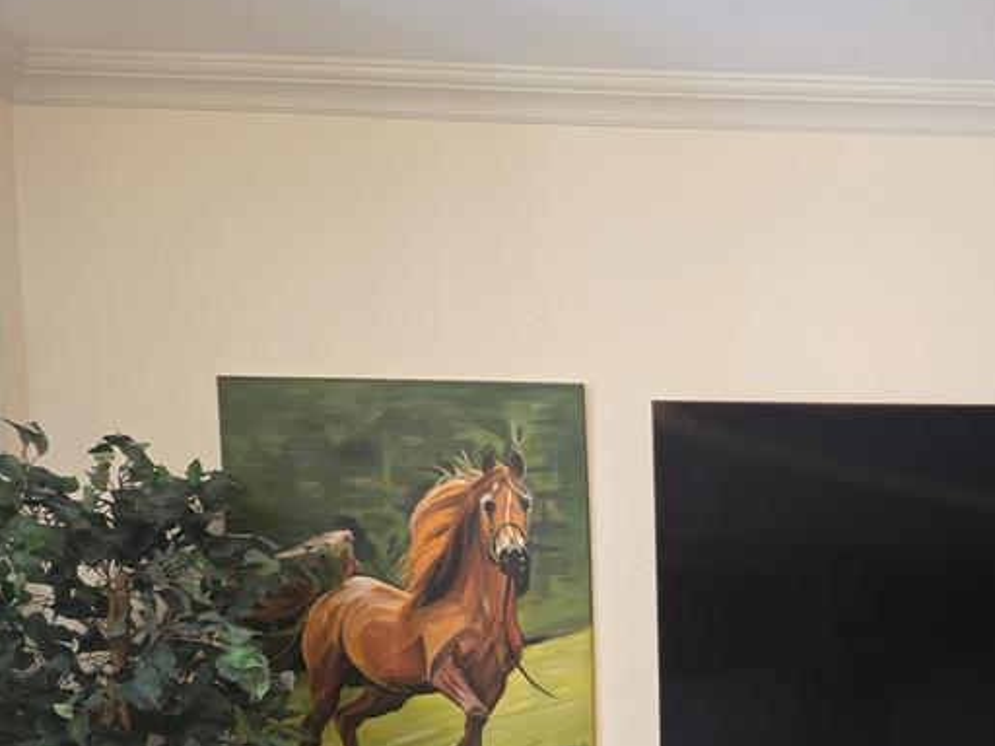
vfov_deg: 29.8
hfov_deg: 37.5
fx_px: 1322
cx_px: 962
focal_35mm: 46
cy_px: 715
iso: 250
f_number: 1.8
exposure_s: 1/120
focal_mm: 5.4
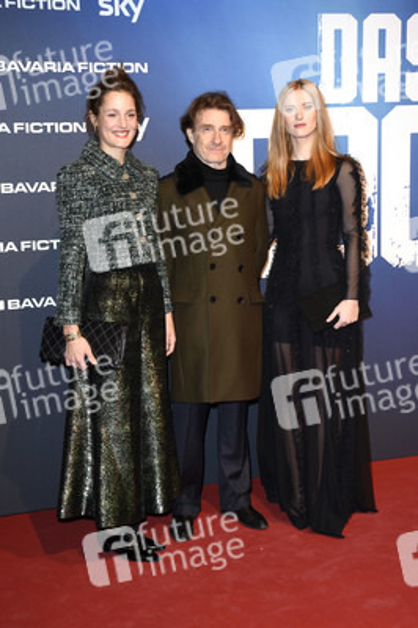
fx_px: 916
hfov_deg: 25.7
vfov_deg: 37.9
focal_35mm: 52
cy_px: 314
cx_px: 209
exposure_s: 1/160
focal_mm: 35
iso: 640
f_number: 6.3
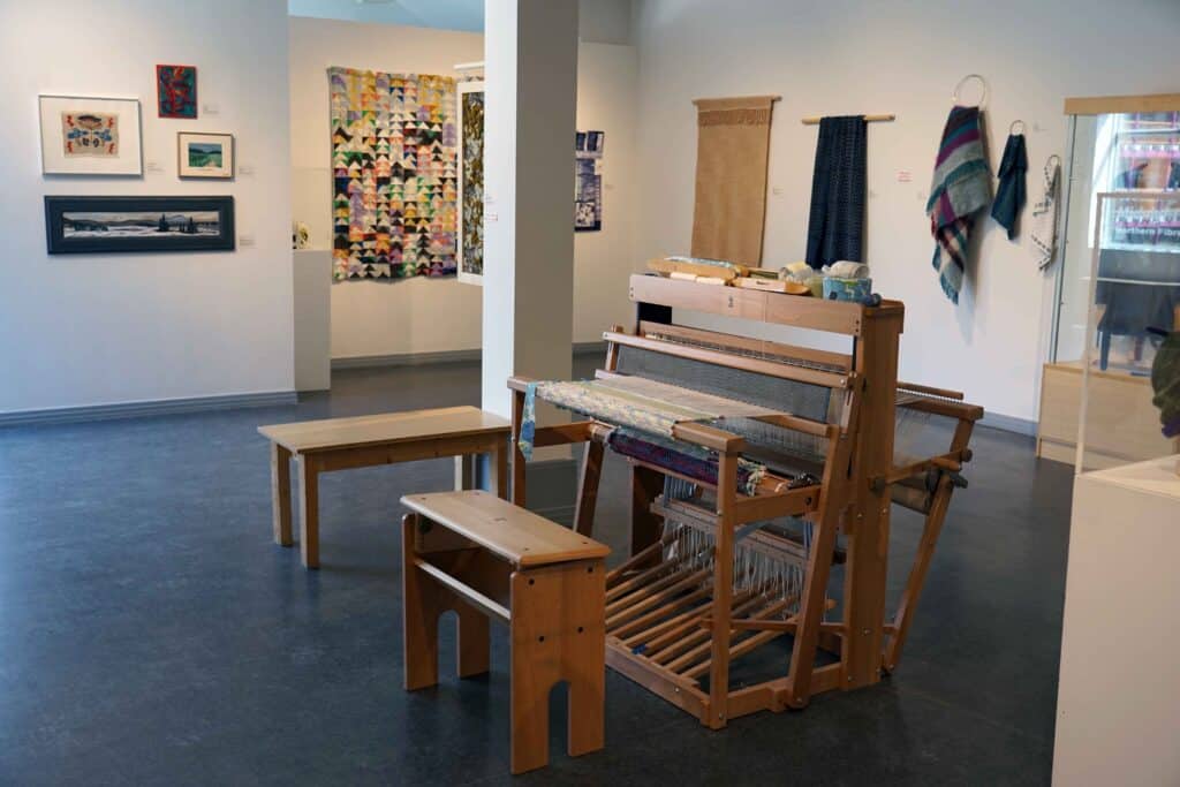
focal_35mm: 38
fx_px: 1246
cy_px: 394
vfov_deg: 35.1
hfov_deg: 50.7
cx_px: 590
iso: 500
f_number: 4
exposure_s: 1/160
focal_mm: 38
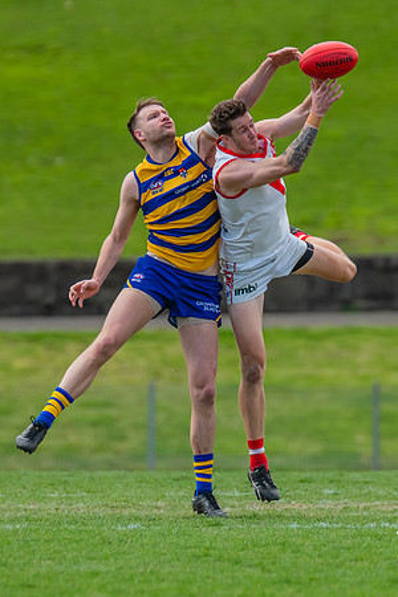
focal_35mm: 906
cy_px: 235
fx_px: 15029
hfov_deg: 1.5
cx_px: 295
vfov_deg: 2.3
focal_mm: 420
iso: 800
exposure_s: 1/1600
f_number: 5
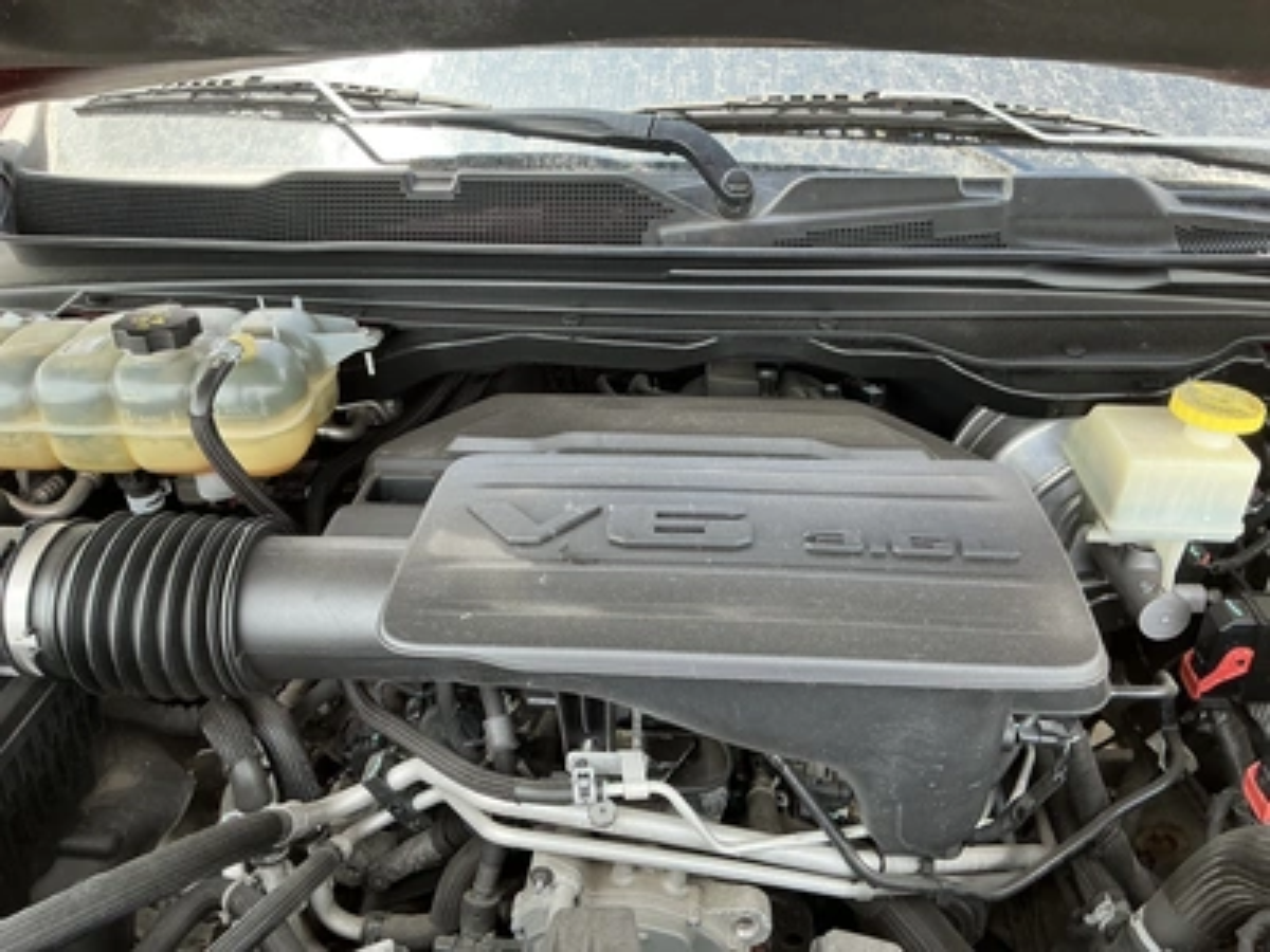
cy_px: 476
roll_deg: +1.8
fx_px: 1027
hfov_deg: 63.4
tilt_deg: -28.3
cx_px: 635
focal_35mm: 28
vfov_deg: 49.7
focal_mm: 3
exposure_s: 1/122
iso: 40
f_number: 1.8
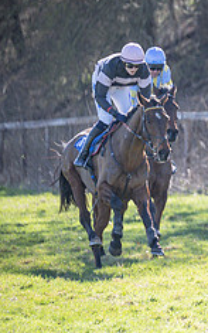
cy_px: 103
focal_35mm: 637
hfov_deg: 2.1
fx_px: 5774
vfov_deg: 3.3
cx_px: 494
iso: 400
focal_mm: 165
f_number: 2.8
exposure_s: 1/2000
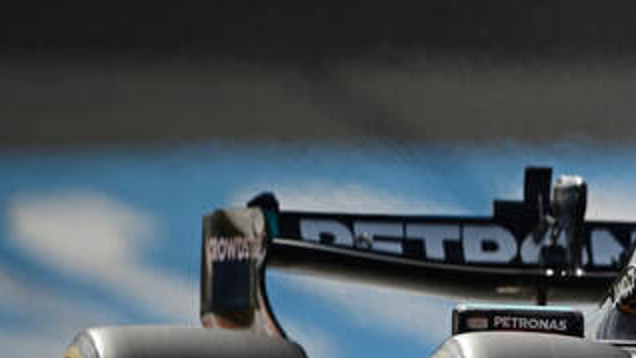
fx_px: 26667
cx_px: 746
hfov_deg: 1.4
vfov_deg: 0.8
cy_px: 408
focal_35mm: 1581
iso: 40
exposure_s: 1/1000
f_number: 2.8
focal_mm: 400
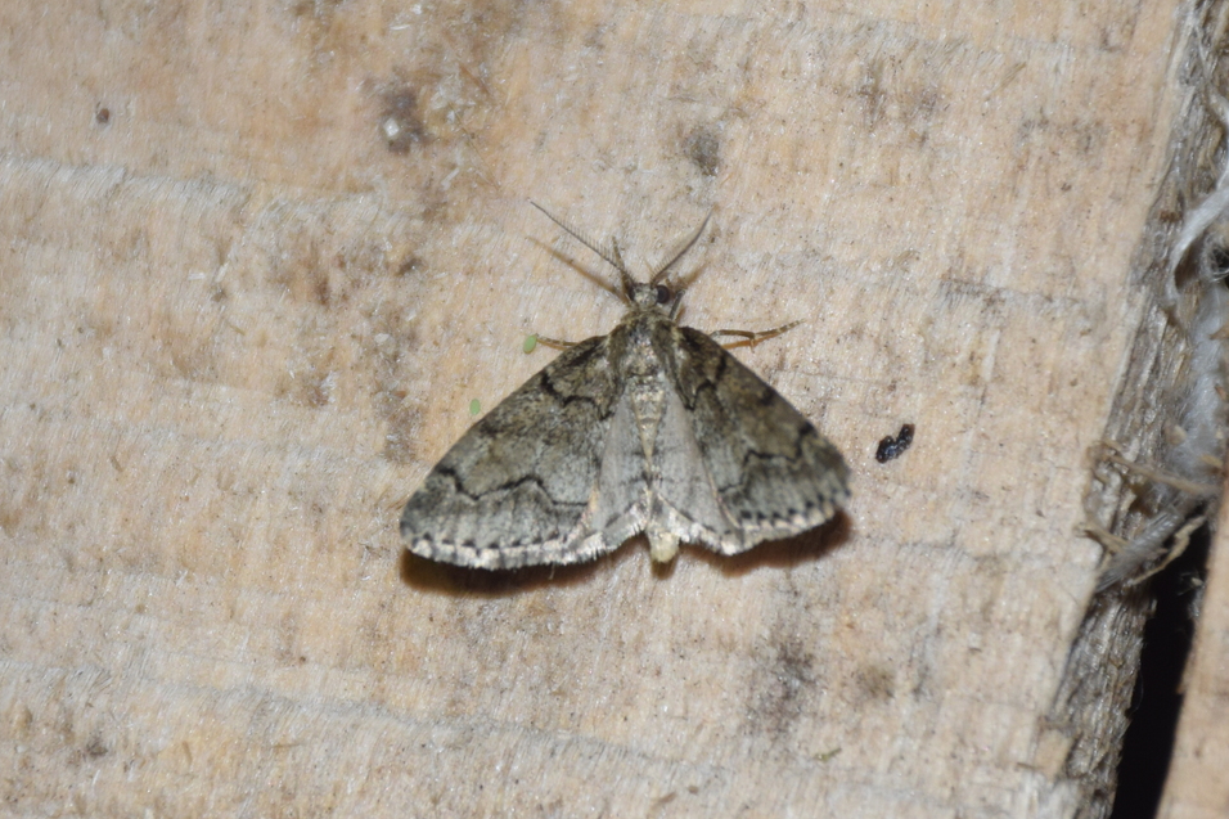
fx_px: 7202
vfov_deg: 6.5
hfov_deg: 9.8
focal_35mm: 211
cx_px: 616
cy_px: 410
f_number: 7.1
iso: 320
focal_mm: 140
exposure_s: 1/60
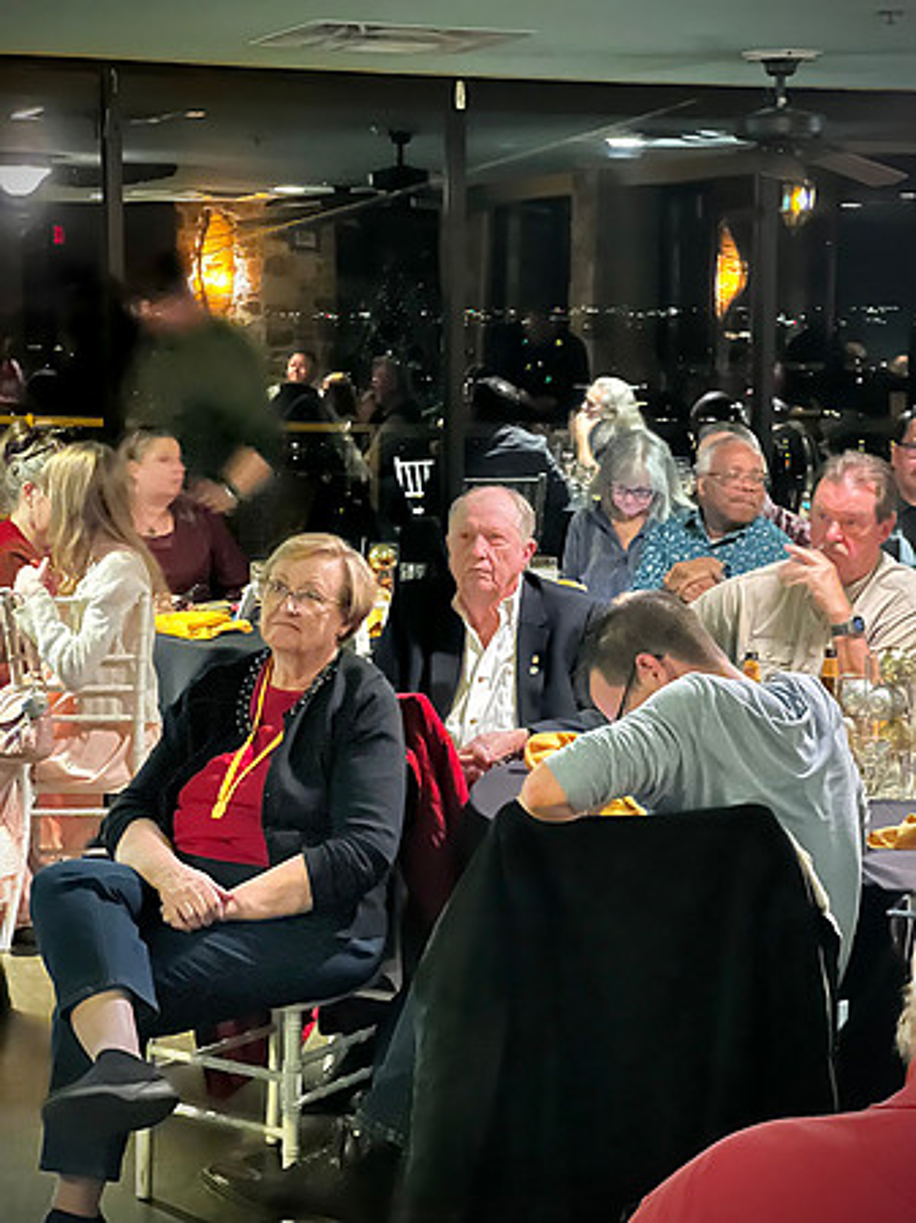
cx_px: 458
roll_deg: -1.2
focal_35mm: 77
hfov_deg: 19.1
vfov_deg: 25.3
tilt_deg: -5.5
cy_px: 612
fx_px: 2719
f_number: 2.8
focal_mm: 9
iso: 1250
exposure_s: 1/4
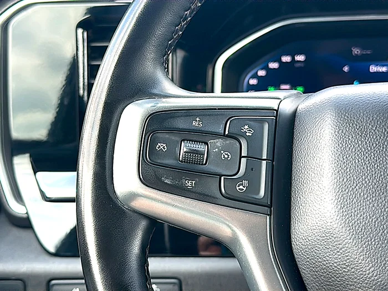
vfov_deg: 34.3
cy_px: 146
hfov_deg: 44.8
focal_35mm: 42
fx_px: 471
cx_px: 194
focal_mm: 6.86
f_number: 1.78
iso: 80
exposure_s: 1/187
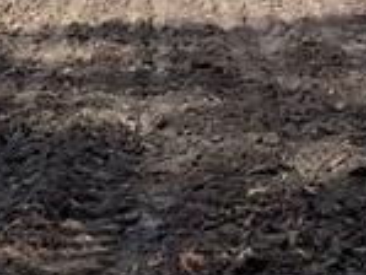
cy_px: -319
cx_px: 165
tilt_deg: +4.7
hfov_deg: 11.0
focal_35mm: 179
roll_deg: +0.8
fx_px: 1894
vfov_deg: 7.9
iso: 32
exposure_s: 1/2967
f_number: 1.8
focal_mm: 4.25
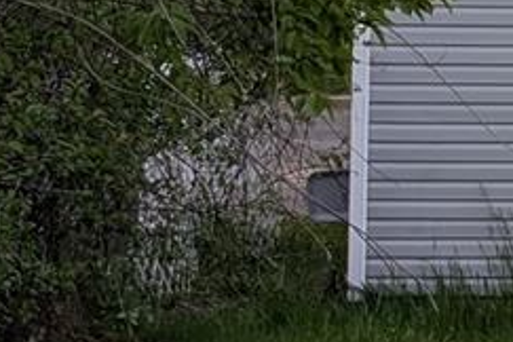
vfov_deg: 6.4
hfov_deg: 9.0
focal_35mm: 214
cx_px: 1049
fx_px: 3049
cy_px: -13
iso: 20
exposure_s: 1/225
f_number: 1.68
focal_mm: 6.9
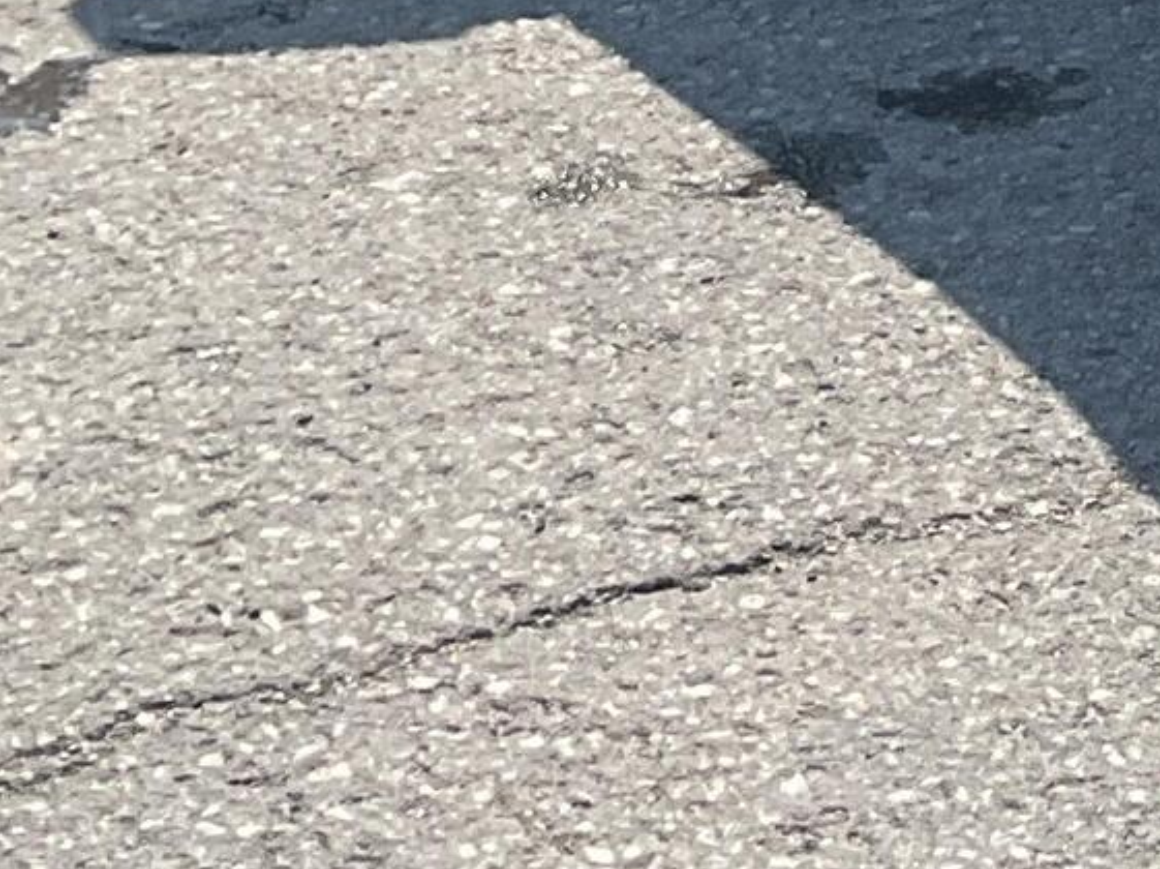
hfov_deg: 12.3
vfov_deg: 9.0
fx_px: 4990
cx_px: 1983
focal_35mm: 149
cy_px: -1167
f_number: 1.8
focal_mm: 3
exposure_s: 1/1786
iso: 16
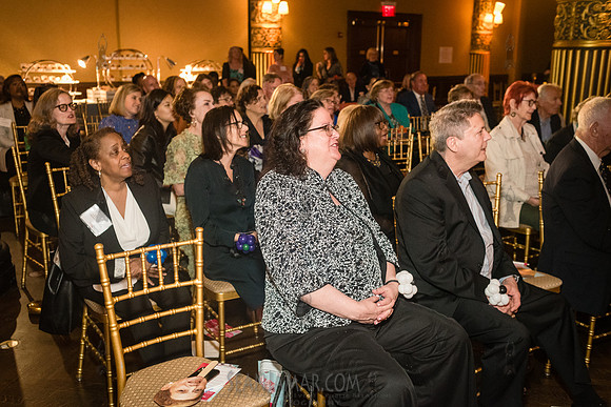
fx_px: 602
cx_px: 303
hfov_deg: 53.8
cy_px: 204
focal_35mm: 35
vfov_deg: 37.4
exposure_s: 1/200
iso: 6400
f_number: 4
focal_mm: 35
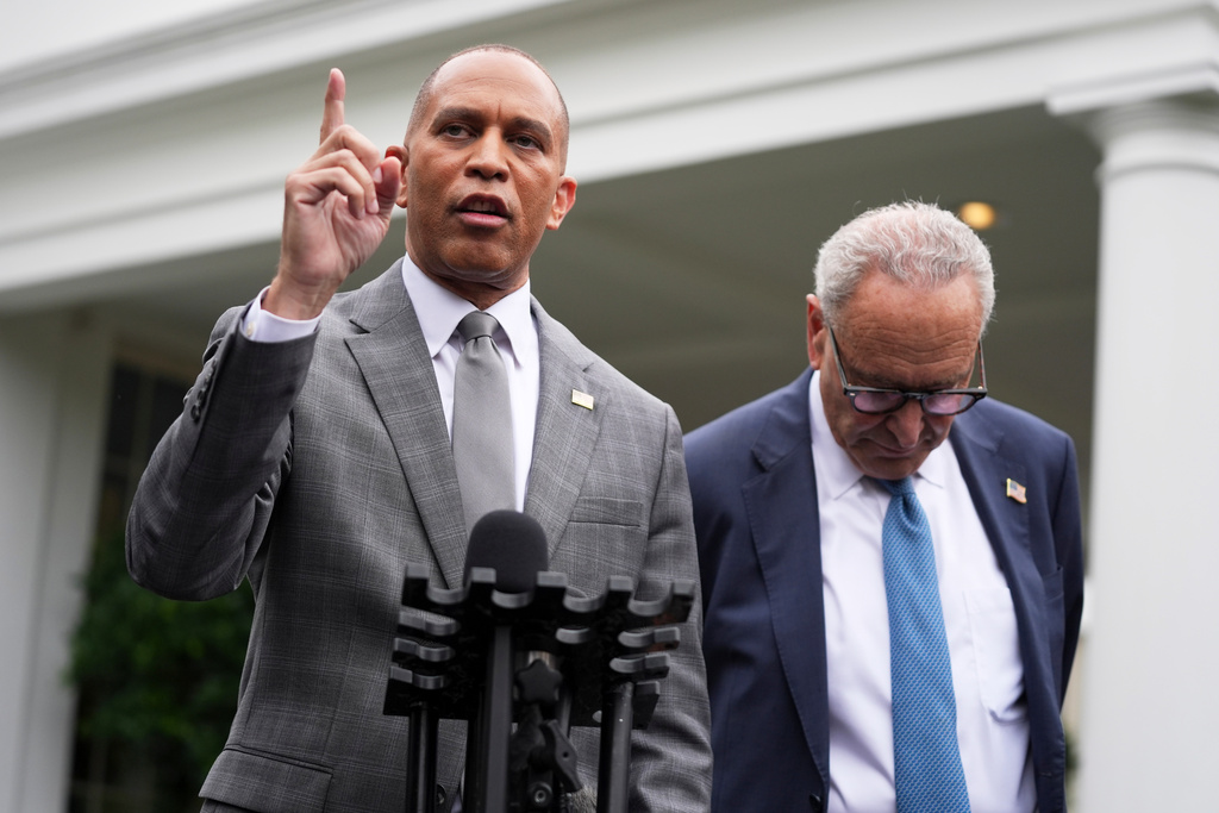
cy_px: 406
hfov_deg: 28.8
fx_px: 2370
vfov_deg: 19.5
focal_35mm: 70
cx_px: 610
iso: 400
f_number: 2.8
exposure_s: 1/1600
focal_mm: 70
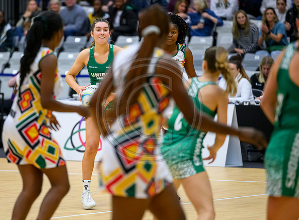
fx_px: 2167
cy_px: 90
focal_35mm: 253
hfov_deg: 7.9
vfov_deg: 5.8
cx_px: 104
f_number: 2.8
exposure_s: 1/1000
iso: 4000
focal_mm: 200
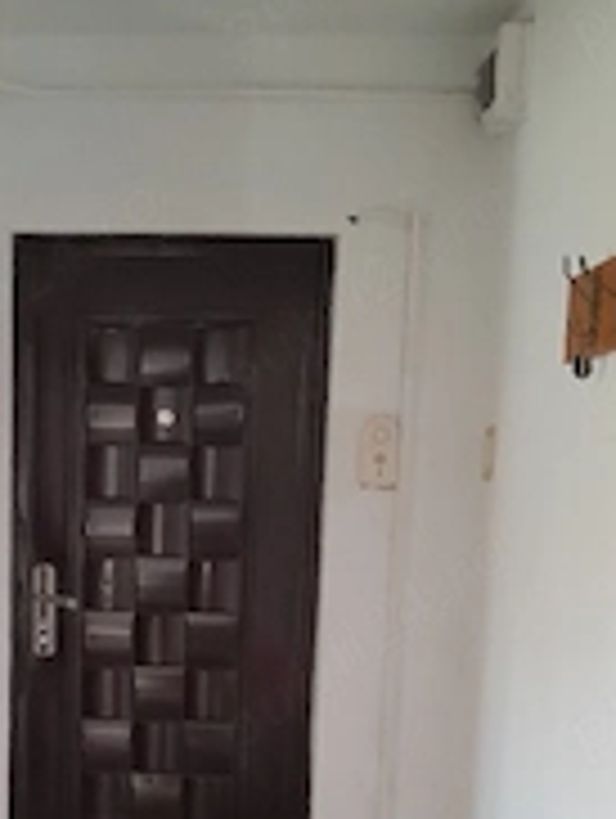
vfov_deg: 32.5
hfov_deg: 25.2
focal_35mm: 57
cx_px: 103
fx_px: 1349
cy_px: 698
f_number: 1.8
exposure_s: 1/60.2
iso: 200
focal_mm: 3.98
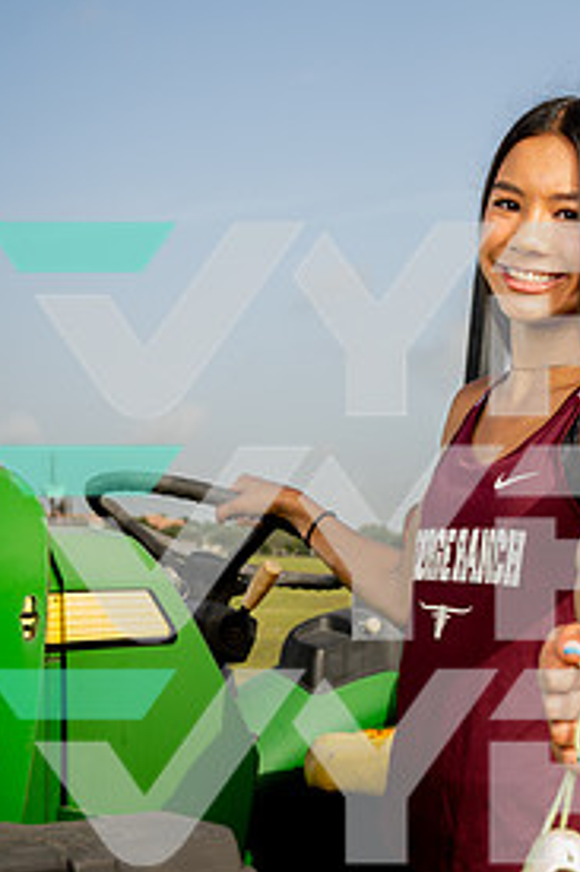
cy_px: 545
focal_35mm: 59
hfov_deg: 22.7
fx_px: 1428
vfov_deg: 33.8
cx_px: 460
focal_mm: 36
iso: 50
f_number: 6.3
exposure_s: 1/200
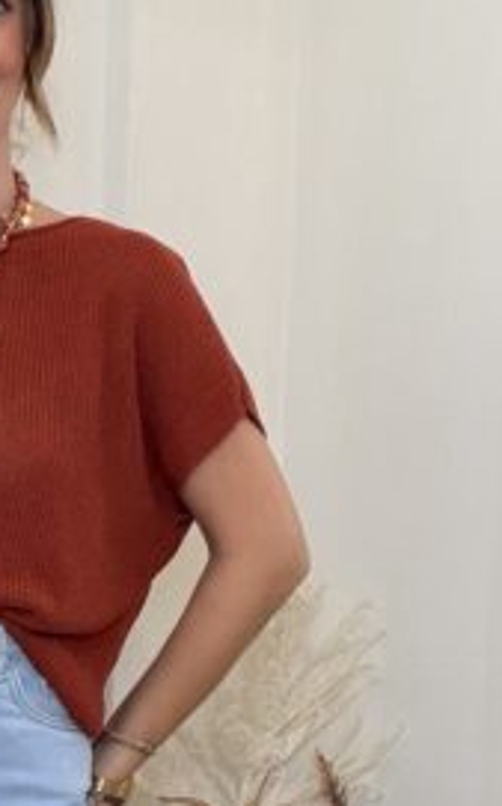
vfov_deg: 21.4
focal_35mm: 94
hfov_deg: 13.6
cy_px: 800
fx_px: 2061
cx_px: -53
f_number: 1.9
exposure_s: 1/60
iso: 100
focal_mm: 2.71
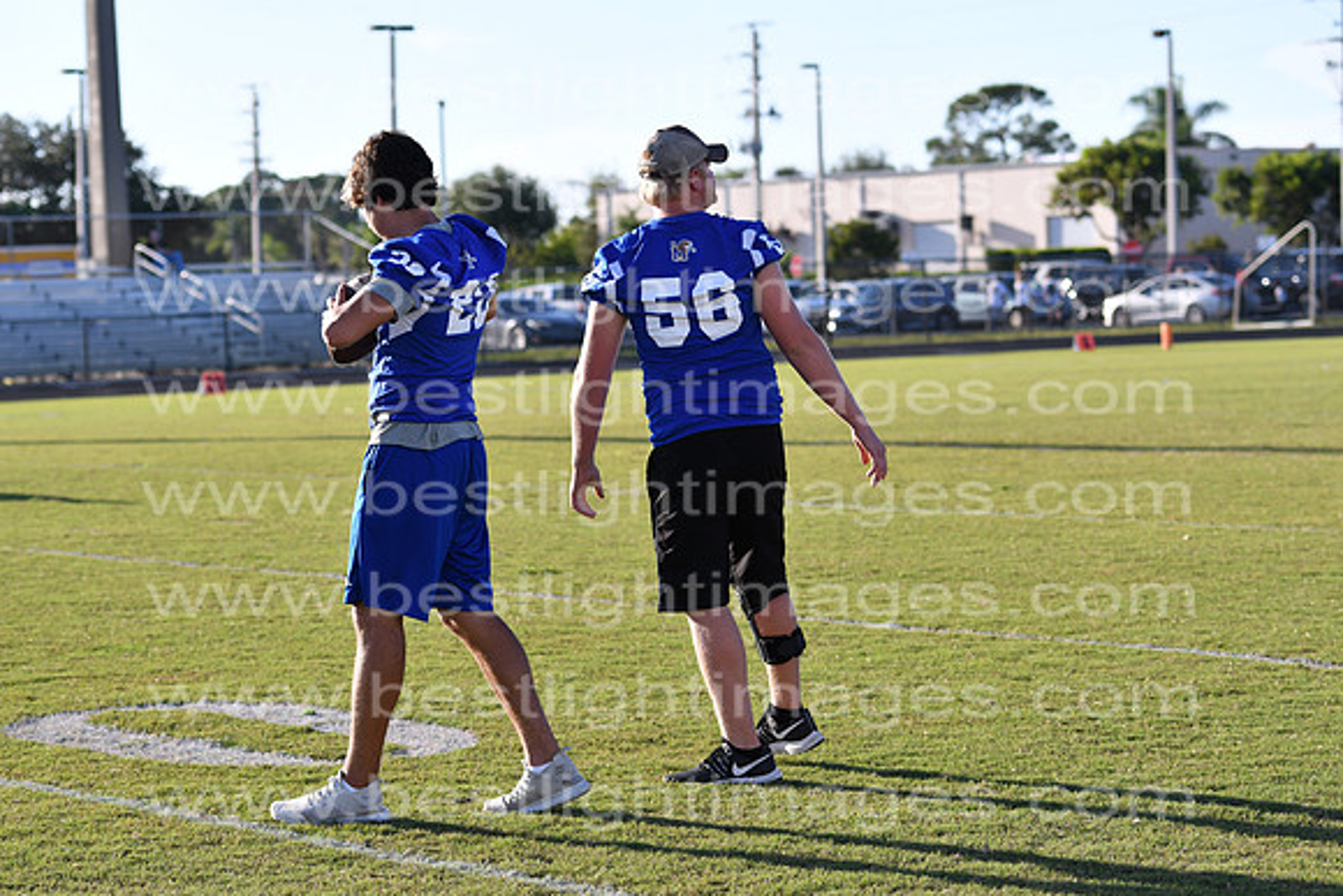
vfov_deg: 13.0
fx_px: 3918
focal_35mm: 105
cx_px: 672
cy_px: 448
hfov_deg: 19.5
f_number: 4
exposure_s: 1/1600
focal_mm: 70
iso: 200
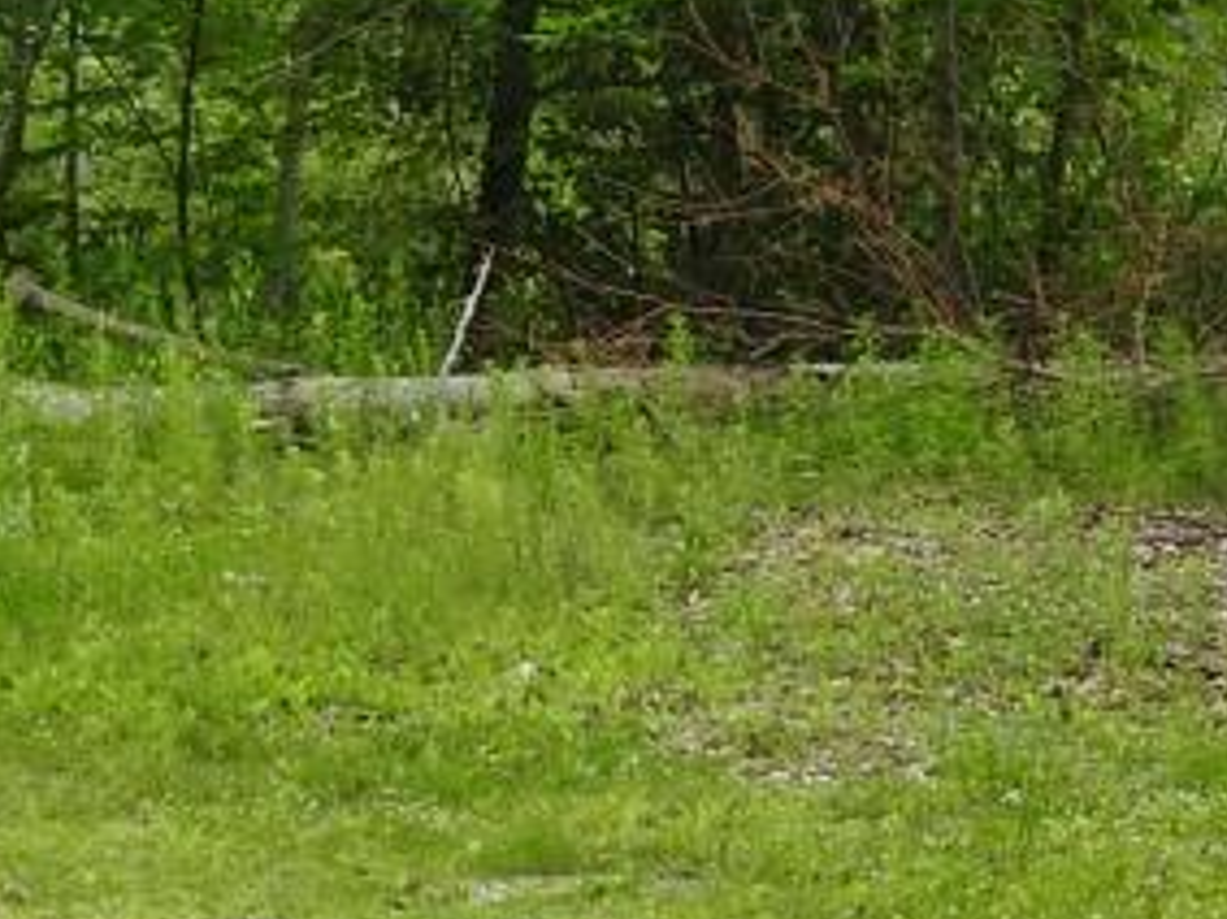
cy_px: 156
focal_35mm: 181
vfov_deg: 8.2
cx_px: 1860
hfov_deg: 10.5
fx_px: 6413
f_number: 4
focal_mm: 9
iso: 100
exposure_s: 1/320
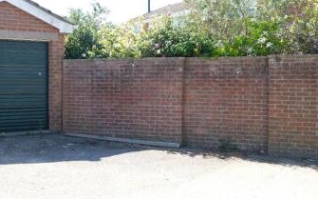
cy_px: 88
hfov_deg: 46.6
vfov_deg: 30.5
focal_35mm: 42
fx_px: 364
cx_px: 110
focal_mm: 19.1
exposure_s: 1/210
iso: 200
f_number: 5
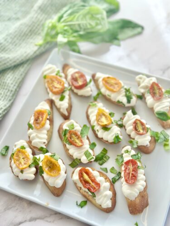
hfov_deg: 30.3
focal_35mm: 48
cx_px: 85
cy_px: 113
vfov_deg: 39.7
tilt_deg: -61.4
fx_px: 314
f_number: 1.78
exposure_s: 1/690
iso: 80
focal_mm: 6.86
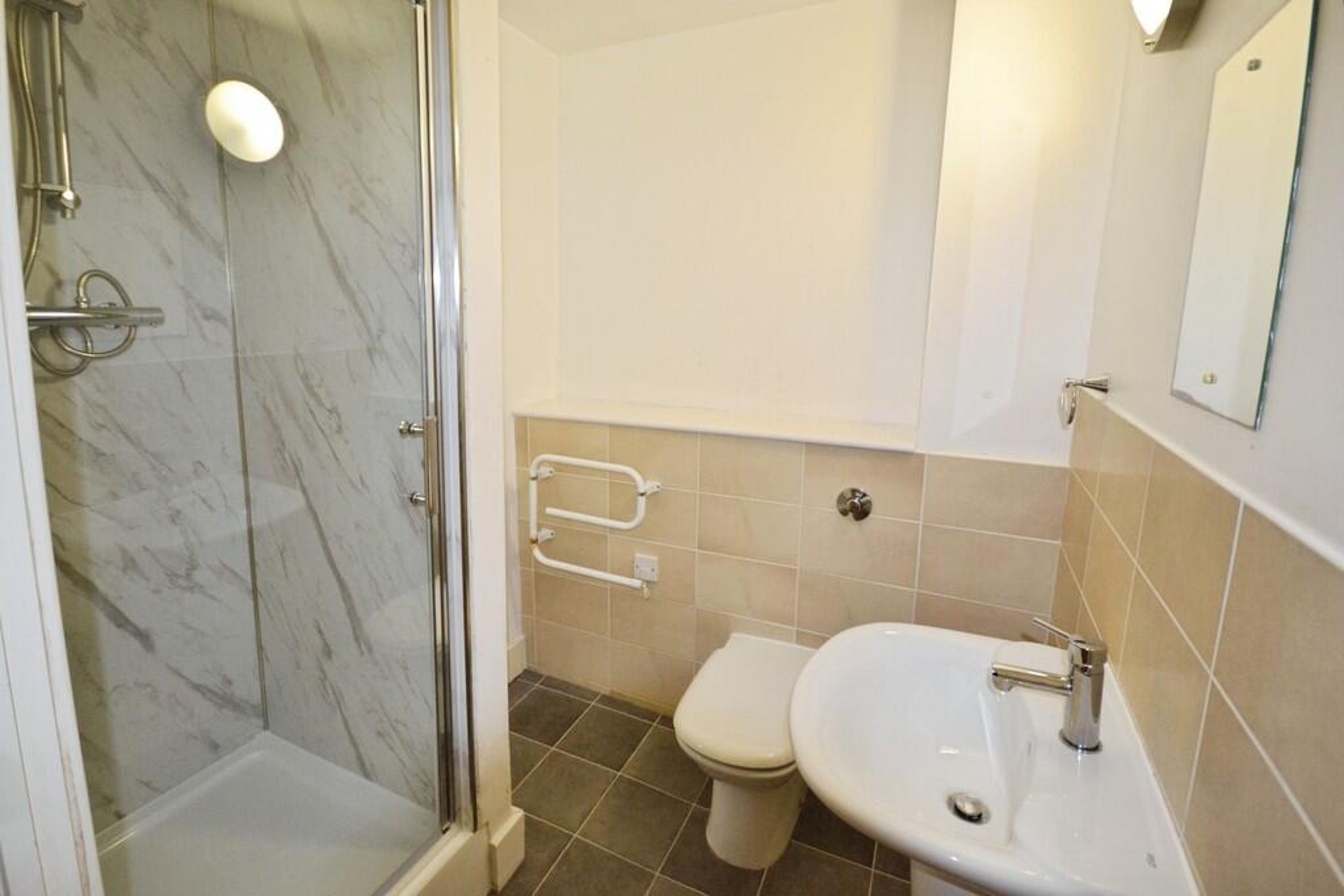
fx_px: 560
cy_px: 448
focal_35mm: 15
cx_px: 672
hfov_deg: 100.4
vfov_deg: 77.3
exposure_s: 1/60
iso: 1250
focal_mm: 10
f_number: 4
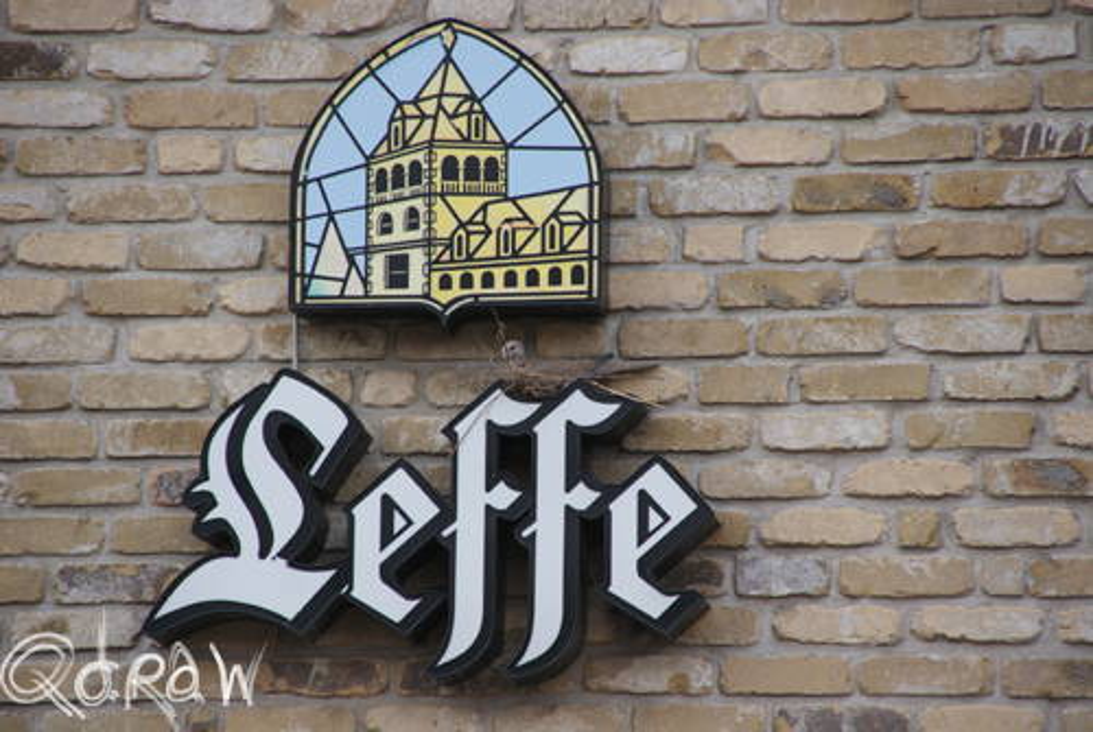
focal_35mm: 300
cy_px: 366
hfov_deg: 6.9
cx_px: 546
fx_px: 9122
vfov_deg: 4.6
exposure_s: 1/250
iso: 400
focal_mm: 200
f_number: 6.3
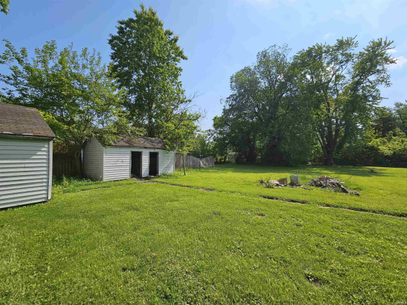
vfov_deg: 89.9
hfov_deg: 106.2
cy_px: 152
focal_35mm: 13
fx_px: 153
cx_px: 204
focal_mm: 2.2
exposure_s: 1/3134
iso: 50
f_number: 2.2
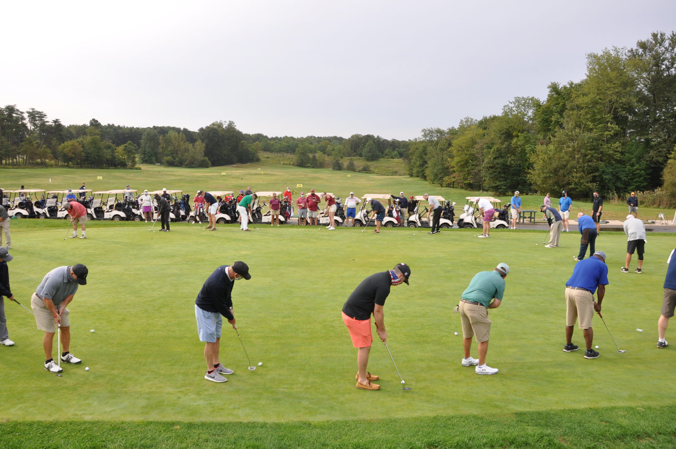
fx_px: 506
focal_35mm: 27
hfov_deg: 67.4
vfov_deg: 47.8
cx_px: 338
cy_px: 224
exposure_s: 1/80
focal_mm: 18
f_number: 9
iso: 200
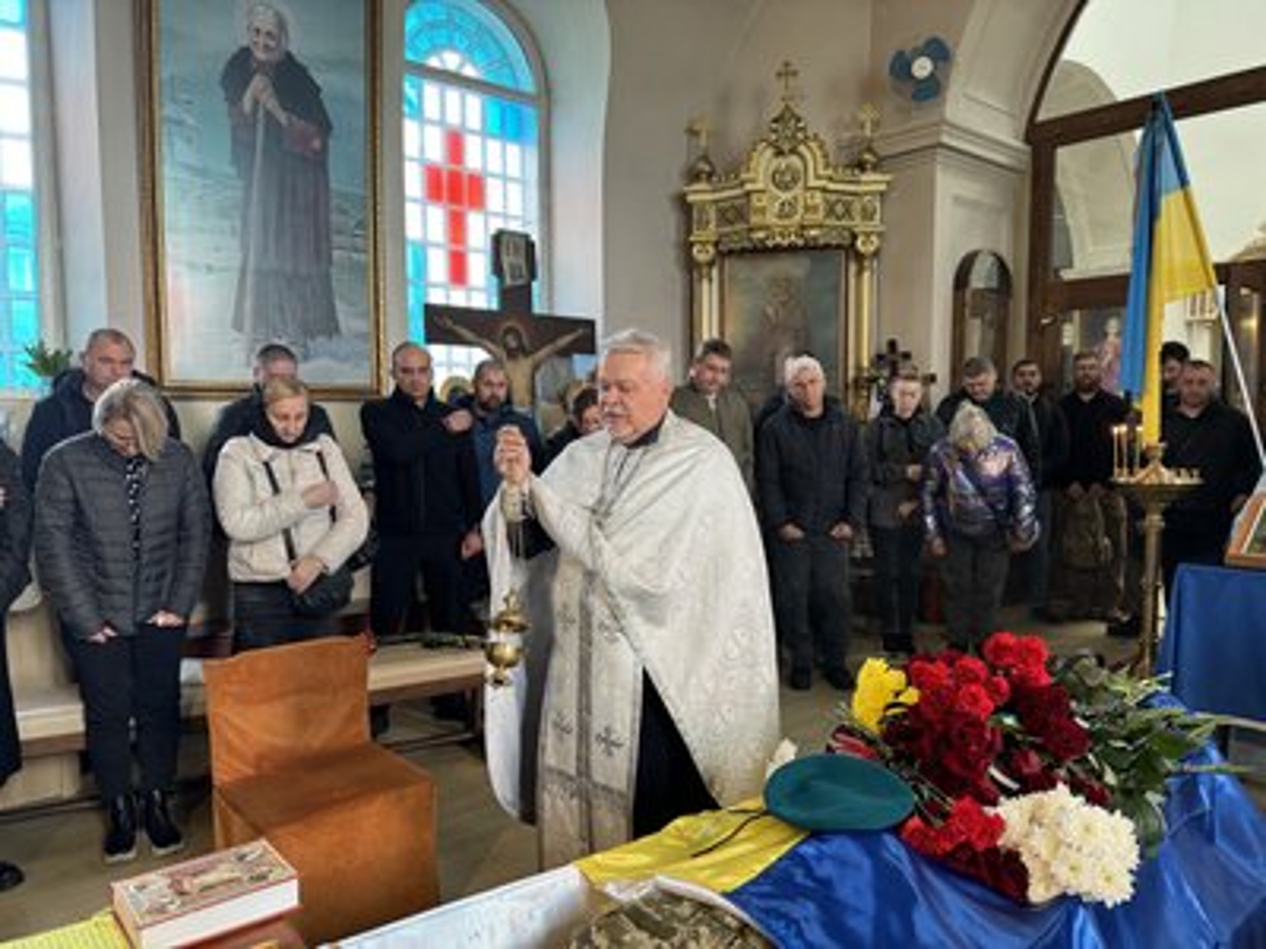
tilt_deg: -3.8
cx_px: 633
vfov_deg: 56.8
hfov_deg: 71.6
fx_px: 878
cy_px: 474
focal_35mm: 24
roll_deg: +0.7
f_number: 1.78
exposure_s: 1/49
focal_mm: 6.76
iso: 200
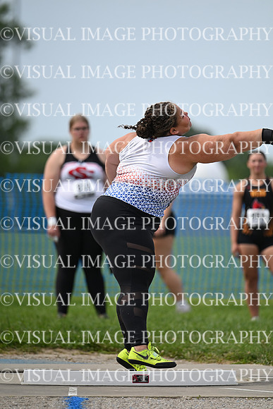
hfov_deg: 3.4
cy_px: 204
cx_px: 136
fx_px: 4547
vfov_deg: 5.2
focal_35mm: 400
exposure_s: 1/4000
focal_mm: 400
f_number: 4.5
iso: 500
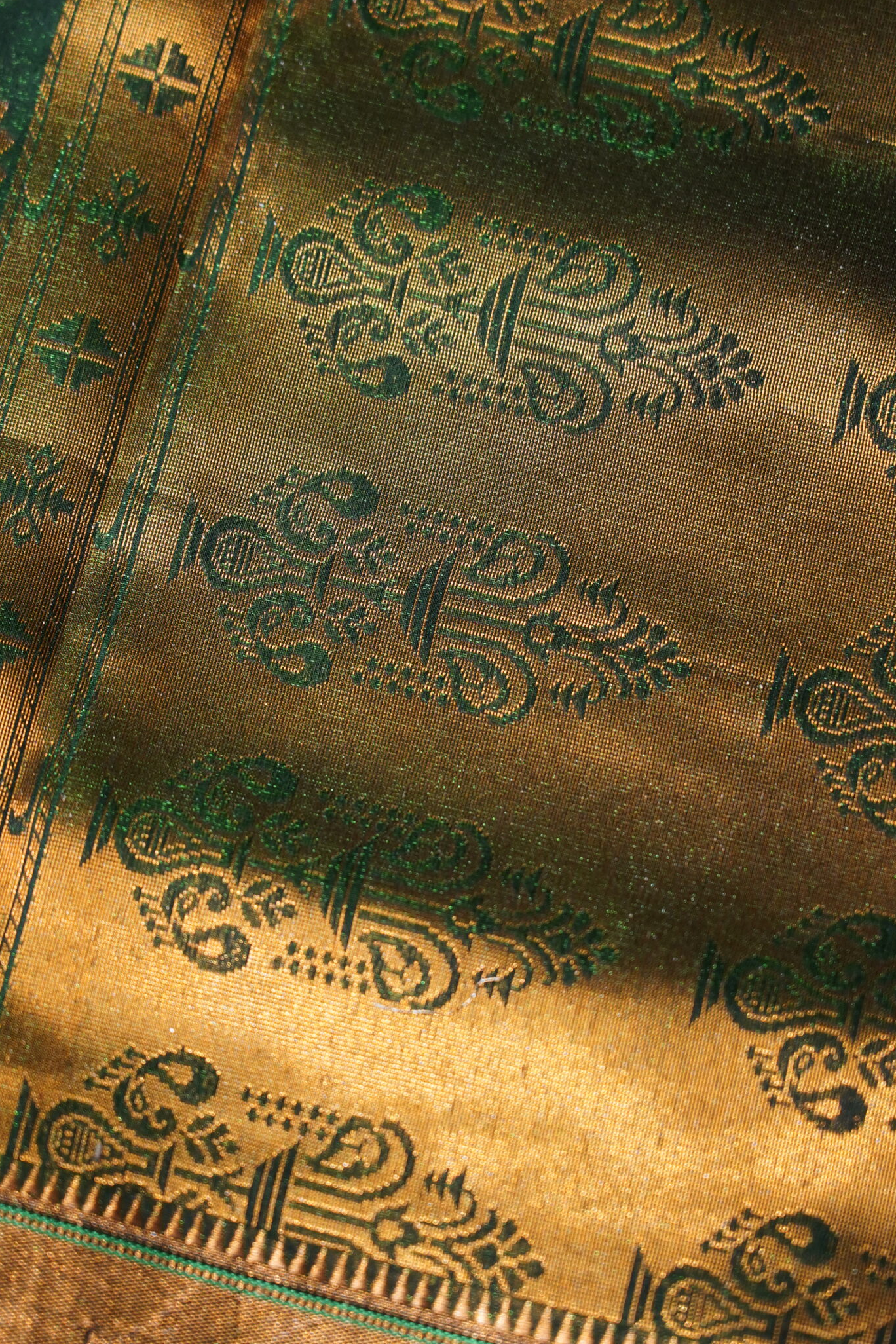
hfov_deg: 10.5
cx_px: 361
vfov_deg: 15.6
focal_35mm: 131
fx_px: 4890
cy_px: 584
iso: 1250
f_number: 4
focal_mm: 105
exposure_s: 1/320
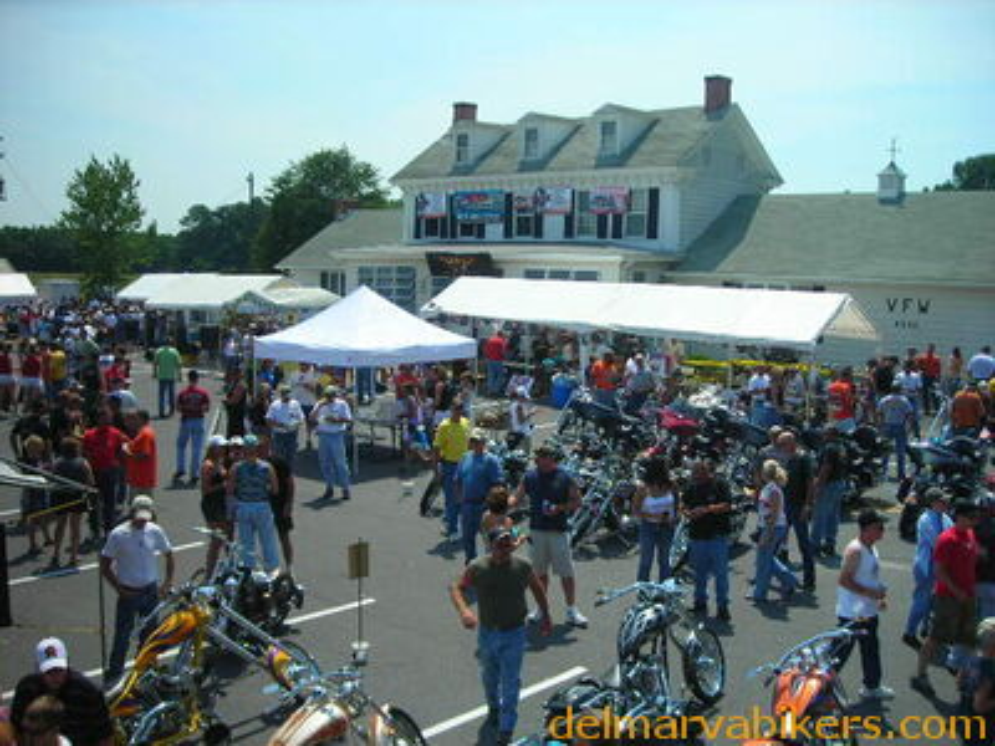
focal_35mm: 38
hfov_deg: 49.0
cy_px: 373
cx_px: 498
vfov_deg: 37.7
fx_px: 1092
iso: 50
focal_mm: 6.3
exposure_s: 1/210
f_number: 6.4
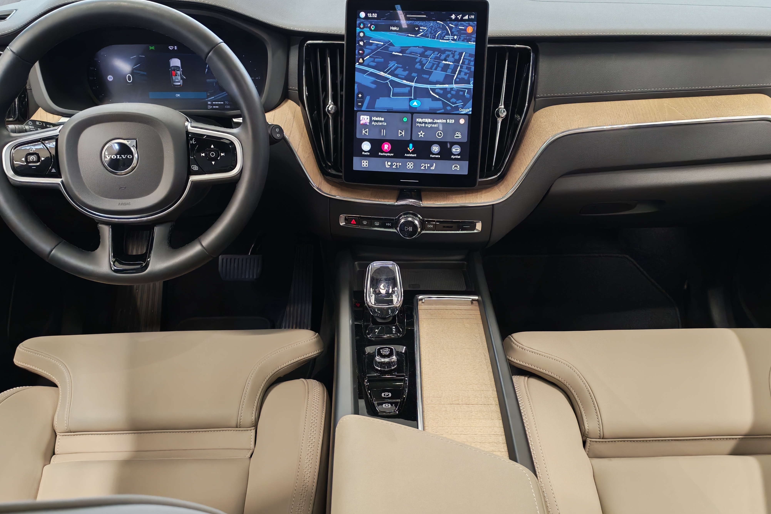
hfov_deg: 57.2
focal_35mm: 33
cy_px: 241
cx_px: 385
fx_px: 707
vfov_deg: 40.0
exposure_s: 1/50
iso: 1337
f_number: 1.9
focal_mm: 6.12
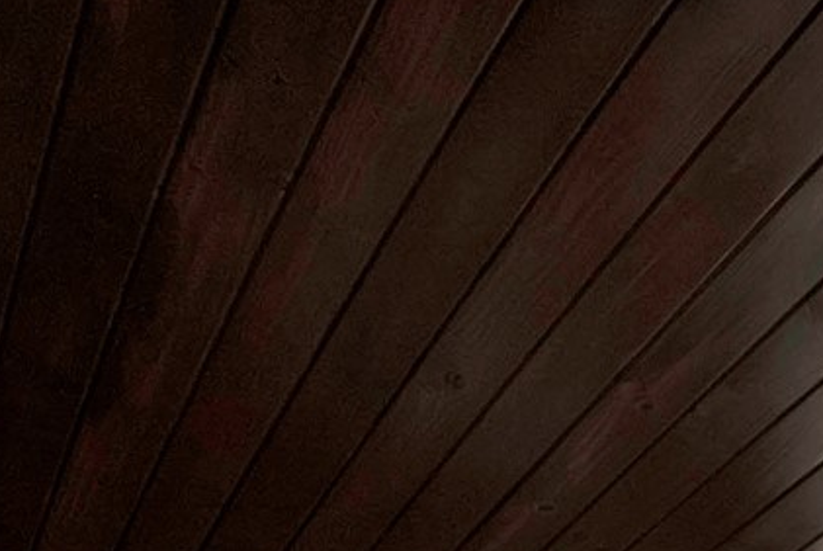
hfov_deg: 26.9
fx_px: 1305
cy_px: 1288
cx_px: 1177
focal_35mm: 57
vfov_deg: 15.2
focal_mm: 12
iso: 640
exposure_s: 1/13
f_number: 9
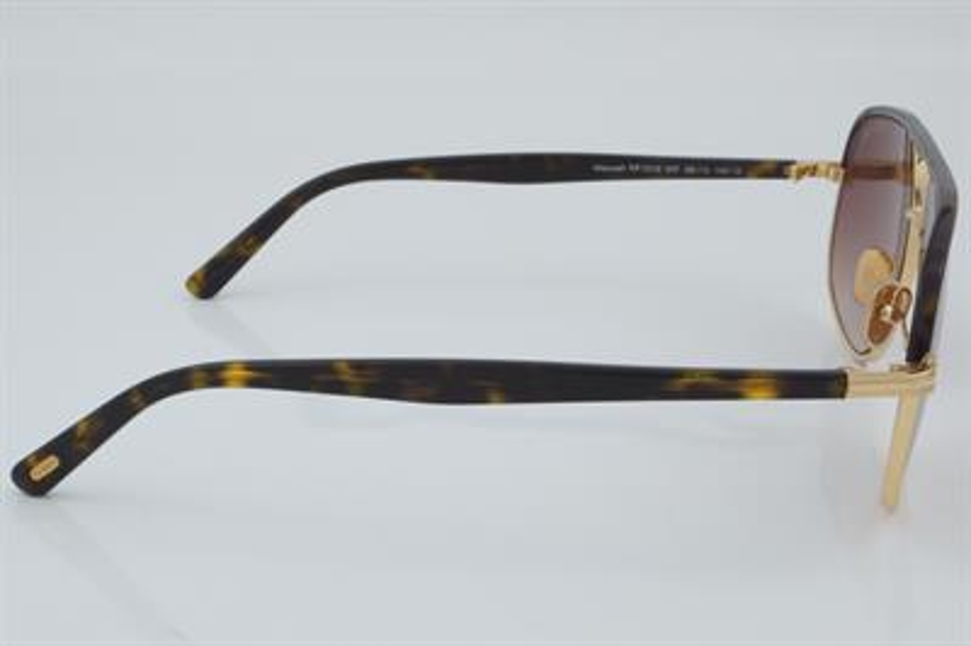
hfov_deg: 27.0
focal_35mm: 75
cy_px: 323
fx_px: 2021
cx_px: 486
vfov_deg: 18.2
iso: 100
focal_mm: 50
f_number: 32
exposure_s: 1/4
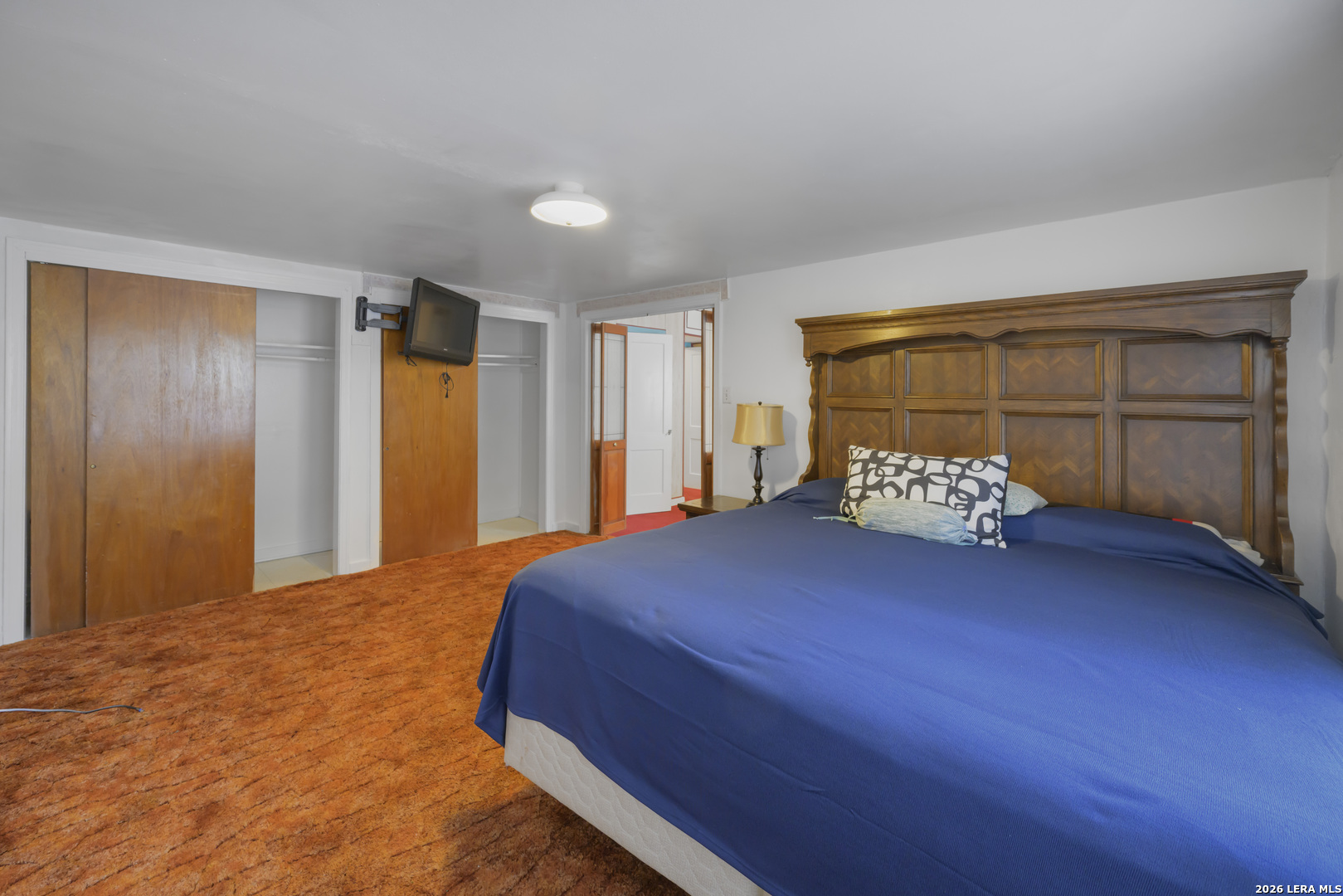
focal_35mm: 14
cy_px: 448
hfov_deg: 104.2
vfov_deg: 81.2
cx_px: 672
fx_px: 522
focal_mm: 14
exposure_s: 1/30
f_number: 7.1
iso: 2000
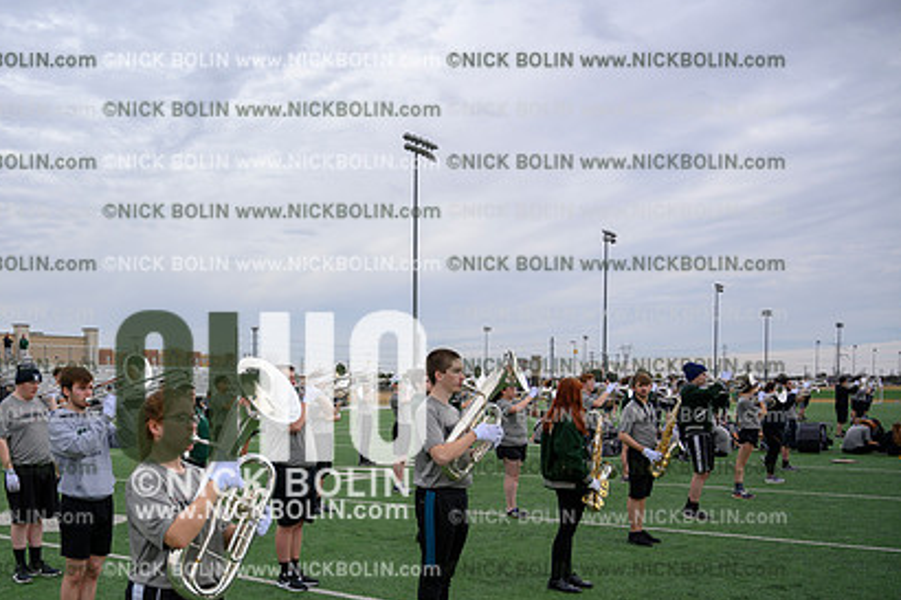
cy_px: 416
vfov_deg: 38.3
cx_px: 270
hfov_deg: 54.2
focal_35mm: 34
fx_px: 851
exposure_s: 1/640
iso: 200
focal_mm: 24
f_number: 4
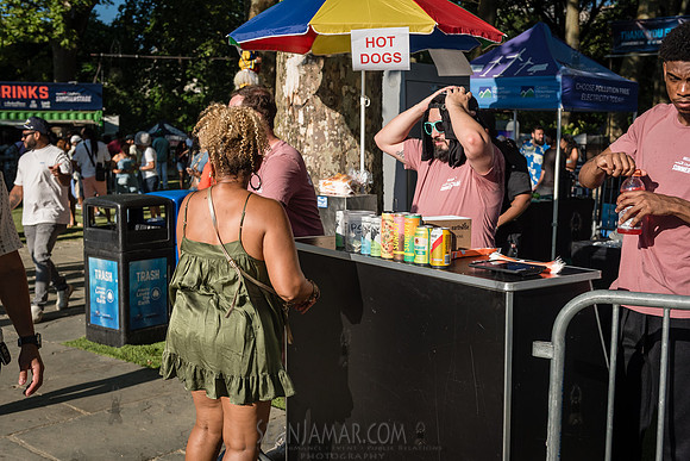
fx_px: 883
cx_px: 345
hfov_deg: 42.7
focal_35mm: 46
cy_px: 230
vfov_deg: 29.2
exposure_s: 1/2000
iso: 400
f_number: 4.5
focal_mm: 45
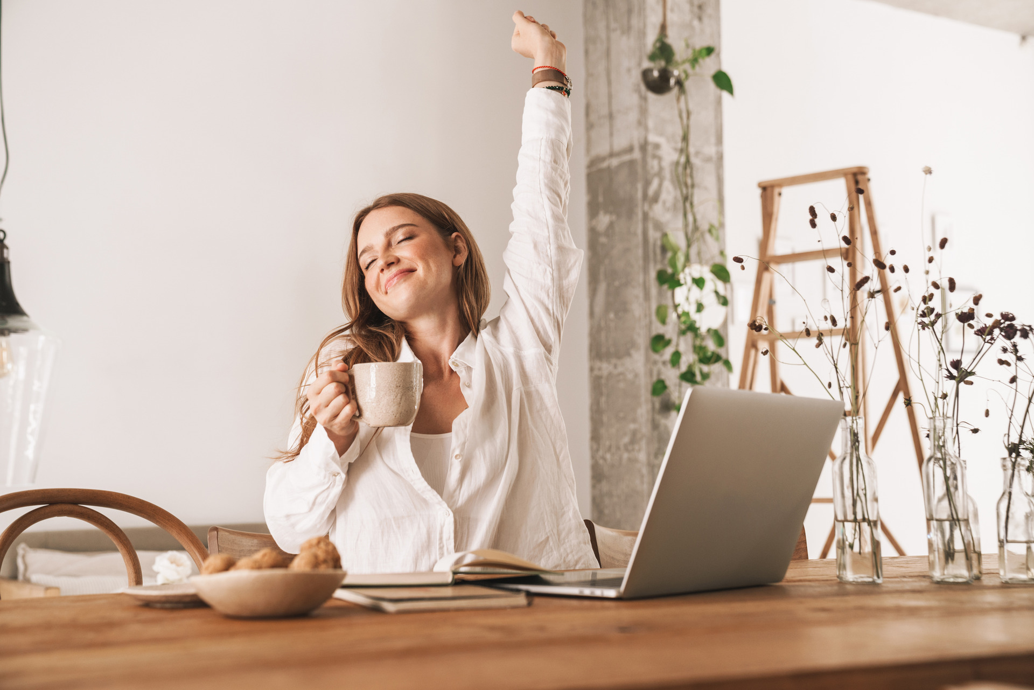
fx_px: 1350
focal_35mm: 47
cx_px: 517
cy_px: 345
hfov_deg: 41.9
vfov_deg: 28.7
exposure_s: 1/160
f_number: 3.5
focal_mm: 47
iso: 800
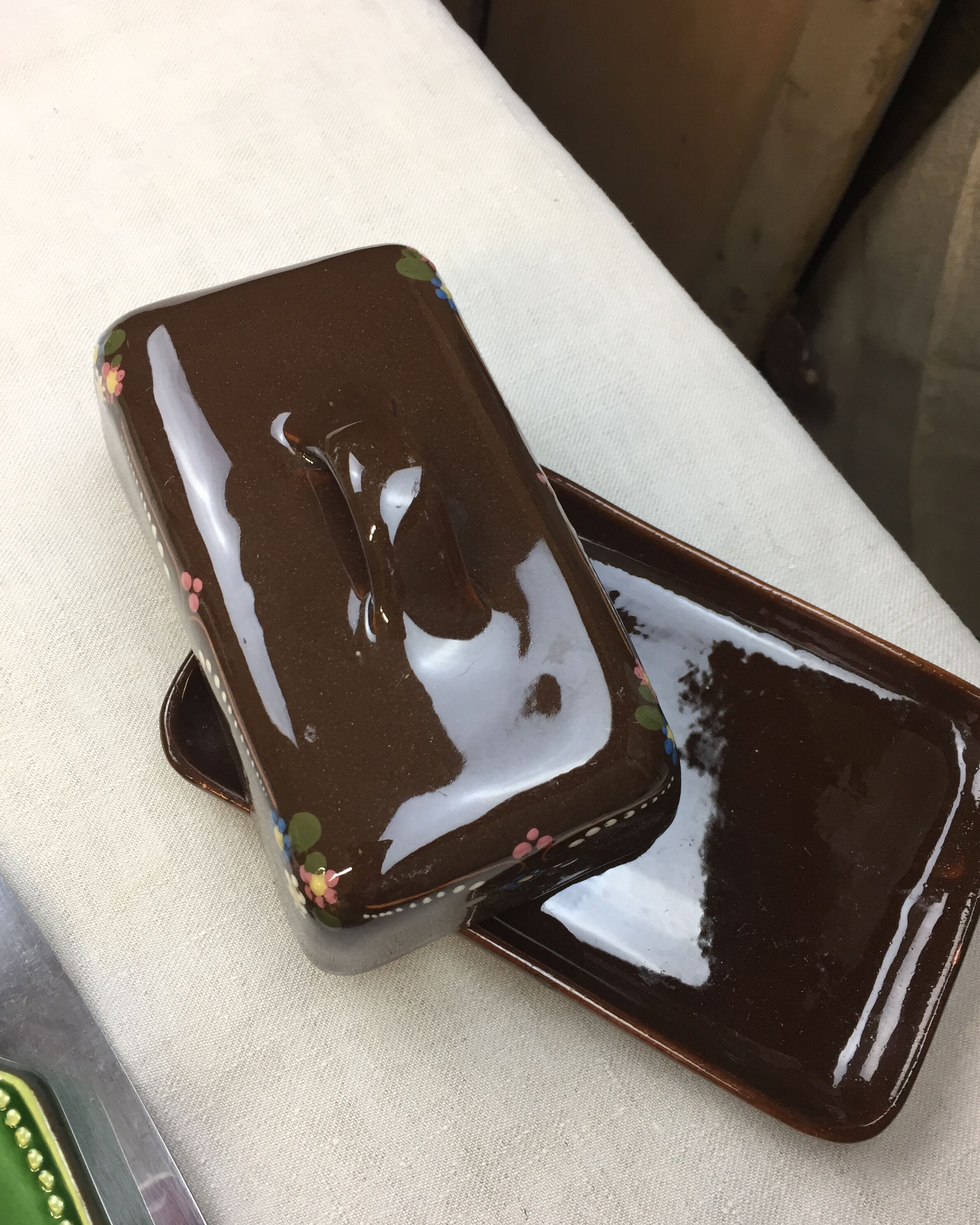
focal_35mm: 31
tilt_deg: -65.4
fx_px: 1124
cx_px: 490
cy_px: 623
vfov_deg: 57.2
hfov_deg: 47.1
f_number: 2.2
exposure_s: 1/33
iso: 32
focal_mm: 4.15
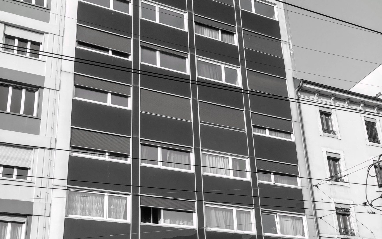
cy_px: 184
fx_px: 468
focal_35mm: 45
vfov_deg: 28.1
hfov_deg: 44.3
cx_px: 204
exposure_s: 1/405
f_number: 2.2
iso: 25
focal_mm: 4.15
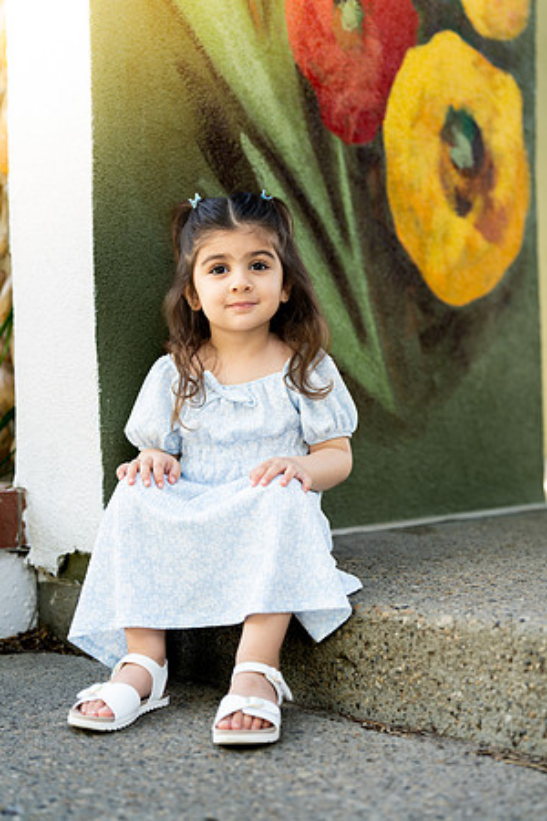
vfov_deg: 39.6
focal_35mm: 50
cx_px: 274
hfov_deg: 27.0
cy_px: 410
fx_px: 1139
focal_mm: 50
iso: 50
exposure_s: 1/250
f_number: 2.2
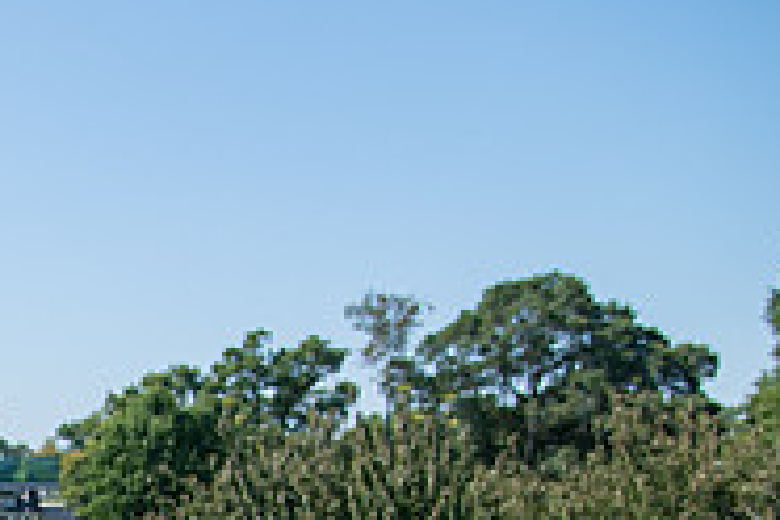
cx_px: -205
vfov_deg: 17.0
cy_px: 702
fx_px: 1625
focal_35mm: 75
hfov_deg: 24.0
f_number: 4
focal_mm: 24
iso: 200
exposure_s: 1/1600
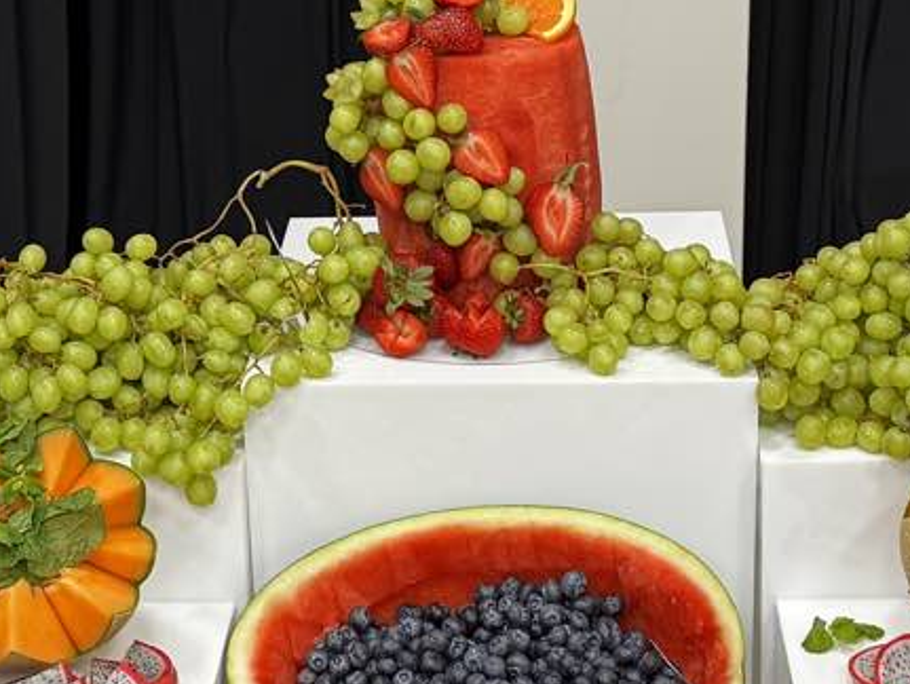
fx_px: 2342
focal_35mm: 89
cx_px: 382
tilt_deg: -24.2
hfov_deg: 22.0
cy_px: 353
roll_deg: +2.0
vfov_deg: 16.6
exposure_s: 1/60
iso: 250
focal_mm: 6.76
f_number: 1.78
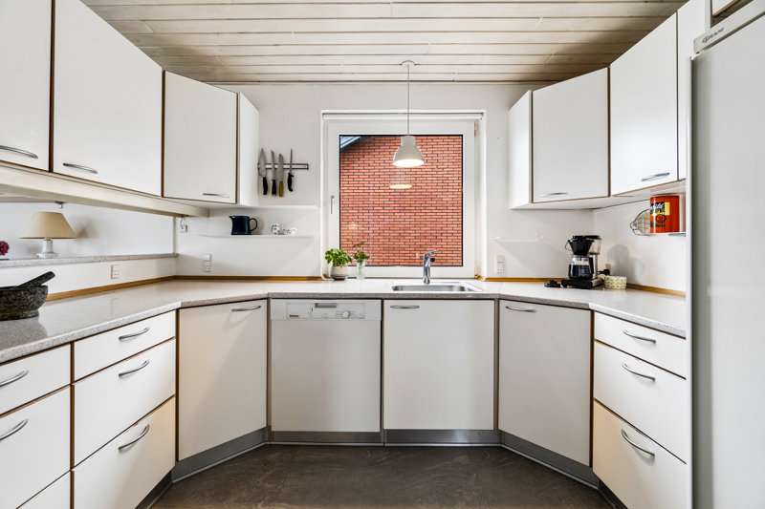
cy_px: 254
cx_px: 382
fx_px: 319
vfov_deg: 77.3
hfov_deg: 100.4
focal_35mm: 15
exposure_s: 1/13
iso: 200
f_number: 8
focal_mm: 10
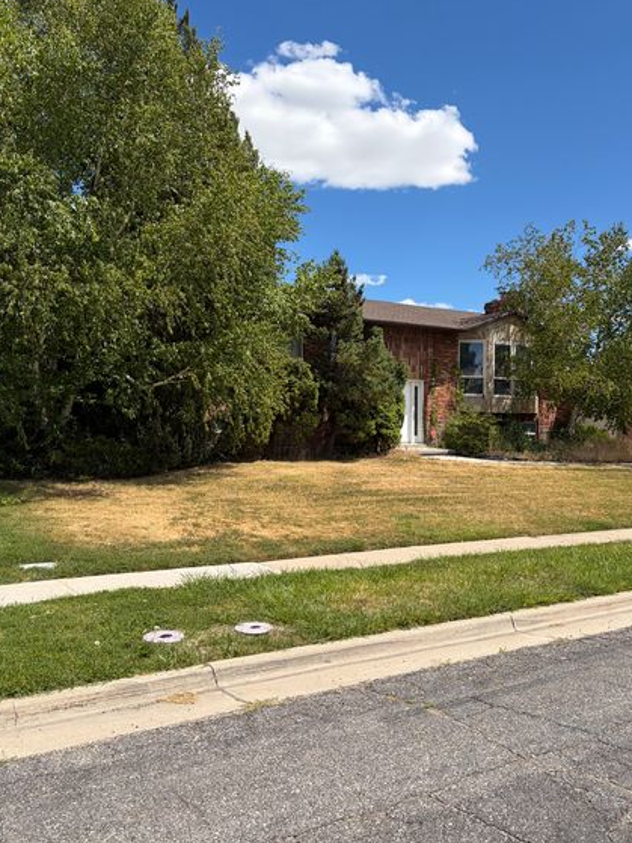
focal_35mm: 31
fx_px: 755
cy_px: 408
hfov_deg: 45.4
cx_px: 333
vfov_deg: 58.3
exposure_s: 1/3448
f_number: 1.6
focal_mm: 5.96
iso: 50
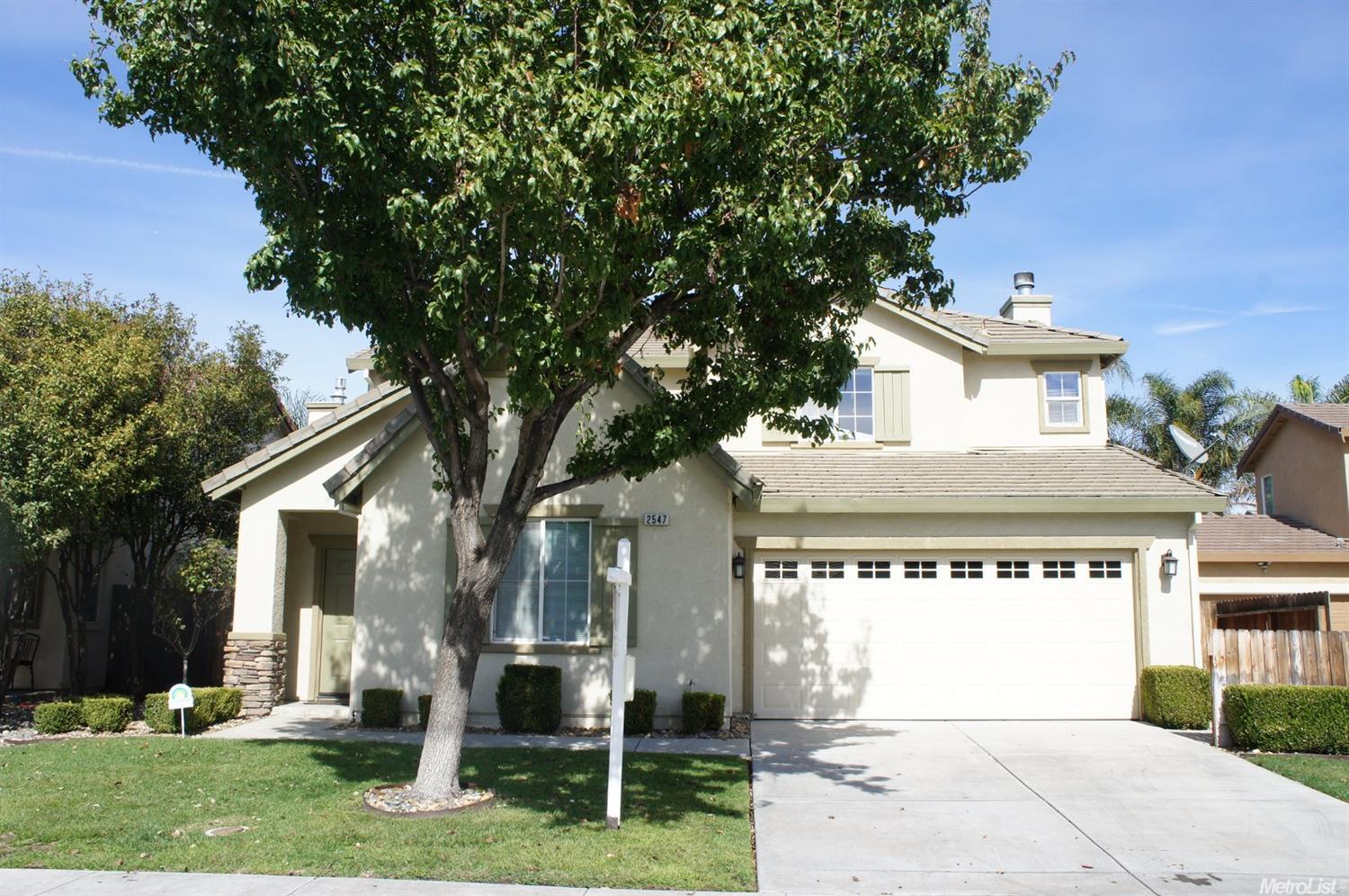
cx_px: 674
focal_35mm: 30
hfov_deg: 62.0
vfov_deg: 43.5
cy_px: 448
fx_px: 1123
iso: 200
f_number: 11
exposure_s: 1/160
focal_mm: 20
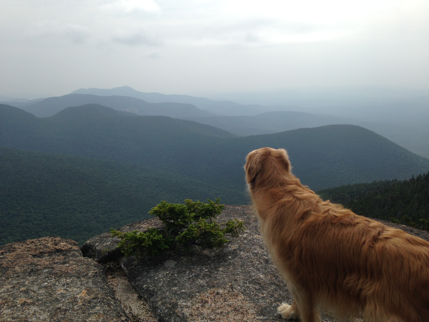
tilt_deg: -13.9
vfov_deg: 42.9
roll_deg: +1.5
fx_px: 409
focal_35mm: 33
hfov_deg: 55.4
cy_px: 161
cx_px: 214
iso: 50
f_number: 2.4
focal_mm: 4.12
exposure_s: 1/2584
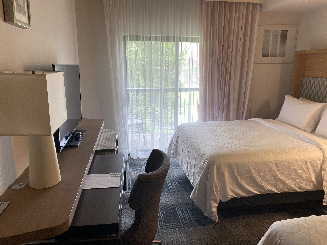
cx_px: 164
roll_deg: -0.5
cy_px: 122
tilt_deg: -12.0
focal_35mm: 26
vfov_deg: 53.1
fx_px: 246
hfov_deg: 67.3
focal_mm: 4.25
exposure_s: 1/120
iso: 125
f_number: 1.8
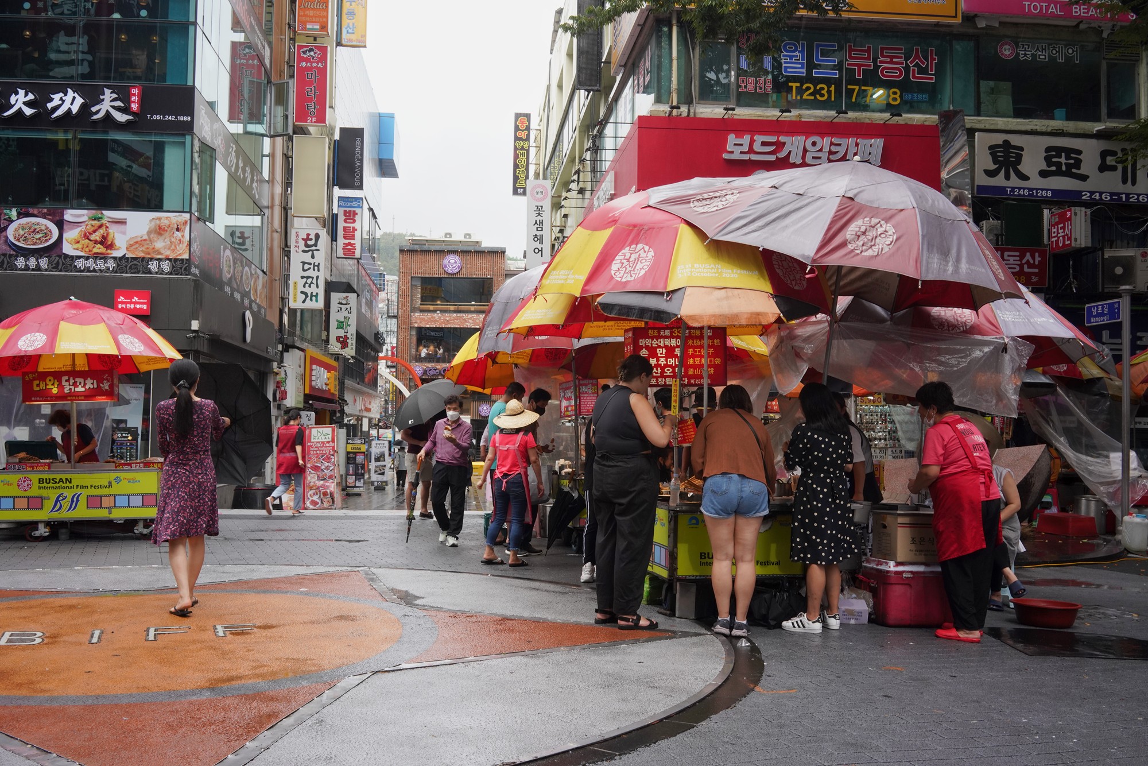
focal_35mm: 35
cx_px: 574
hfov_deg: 54.4
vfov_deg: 37.9
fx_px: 1116
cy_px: 383
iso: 800
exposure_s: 1/100
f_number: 18
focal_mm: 35
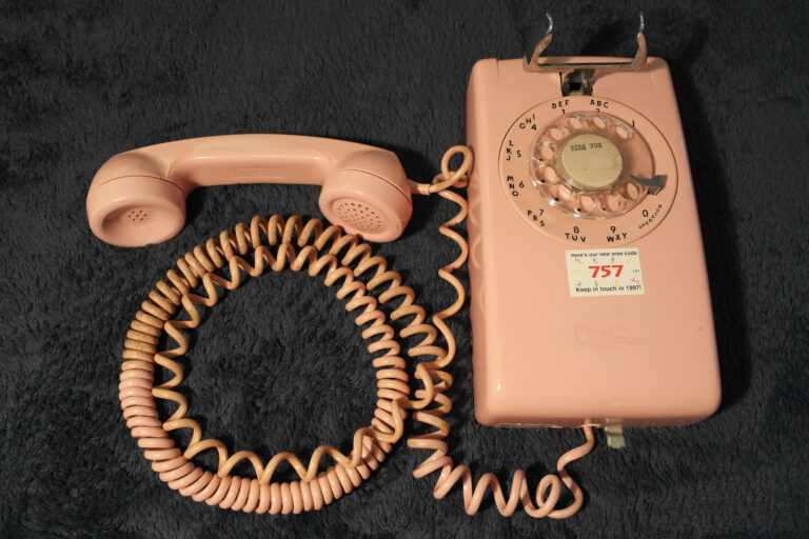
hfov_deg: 61.9
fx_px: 674
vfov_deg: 43.6
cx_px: 404
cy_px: 270
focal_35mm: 30
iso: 400
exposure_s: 1/25
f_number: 3.5
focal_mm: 20
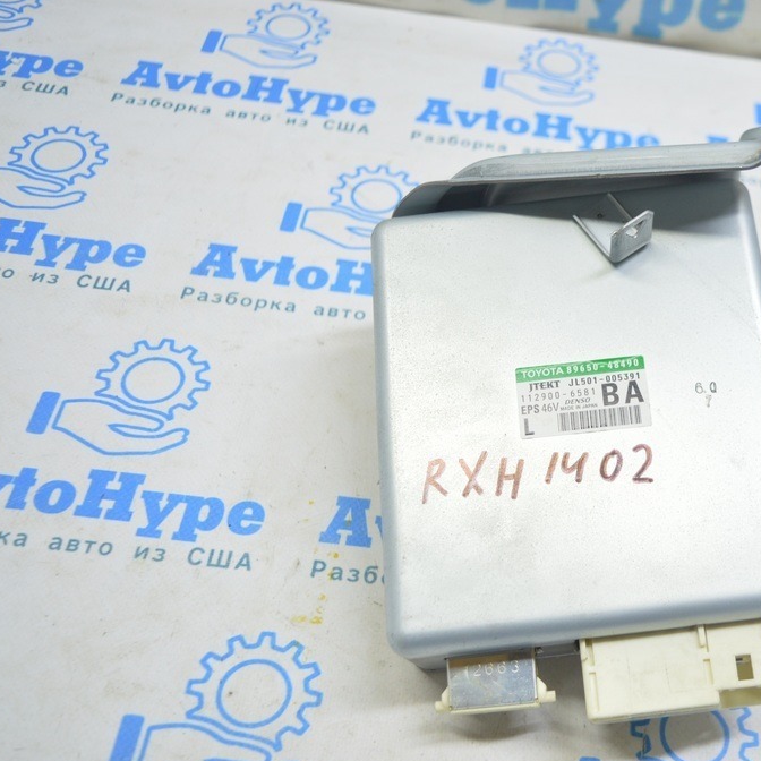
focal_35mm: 45
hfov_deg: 36.9
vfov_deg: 37.8
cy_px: 384
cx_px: 571
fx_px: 1110
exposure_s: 1/40
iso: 400
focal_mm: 23
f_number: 3.8
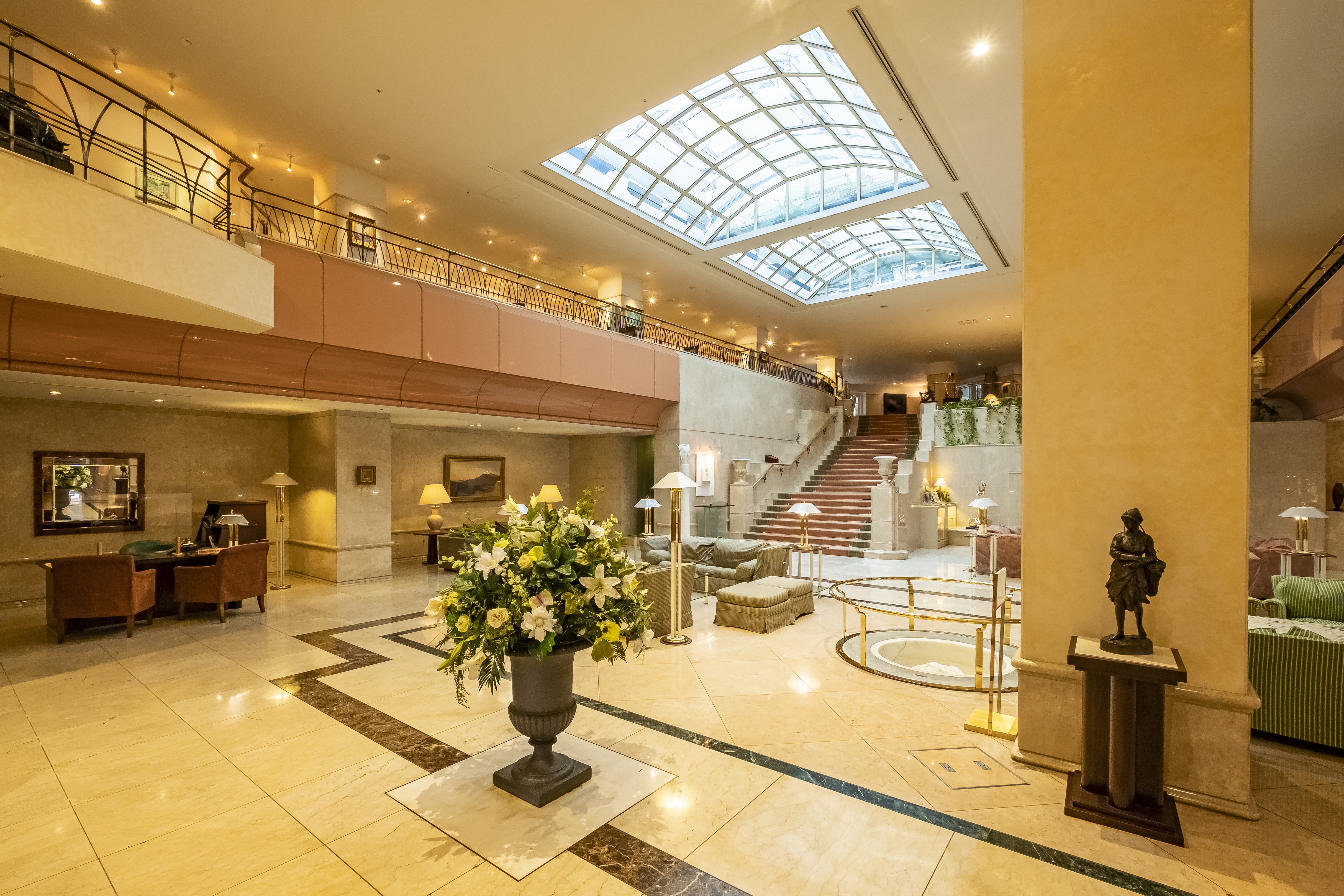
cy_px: 448
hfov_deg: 100.4
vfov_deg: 77.3
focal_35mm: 15
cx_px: 672
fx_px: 560
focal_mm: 10
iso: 800
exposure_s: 1/15
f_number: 8
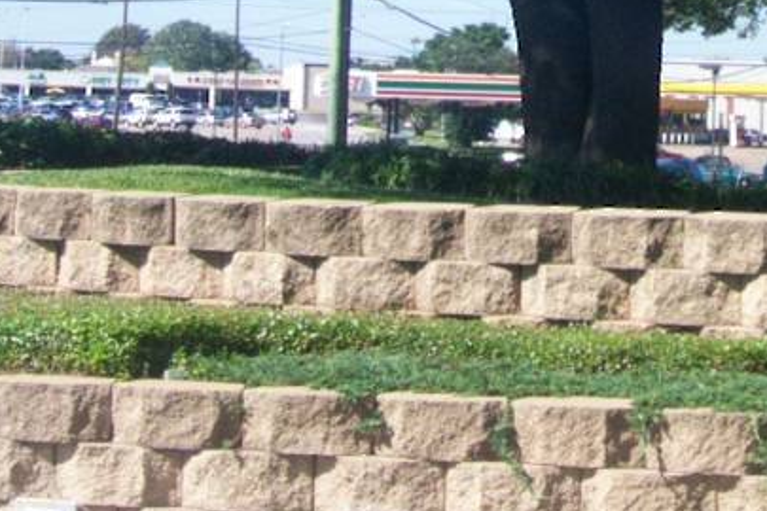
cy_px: -280
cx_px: 805
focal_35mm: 131
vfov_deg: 10.1
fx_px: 2791
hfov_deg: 15.3
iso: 80
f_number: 2.9
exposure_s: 1/698
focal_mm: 7
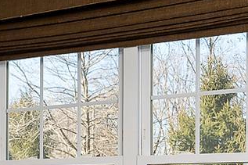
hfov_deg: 19.3
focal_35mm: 100
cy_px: 206
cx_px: -43
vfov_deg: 13.2
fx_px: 690
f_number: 9
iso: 320
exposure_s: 1/125
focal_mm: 15.5
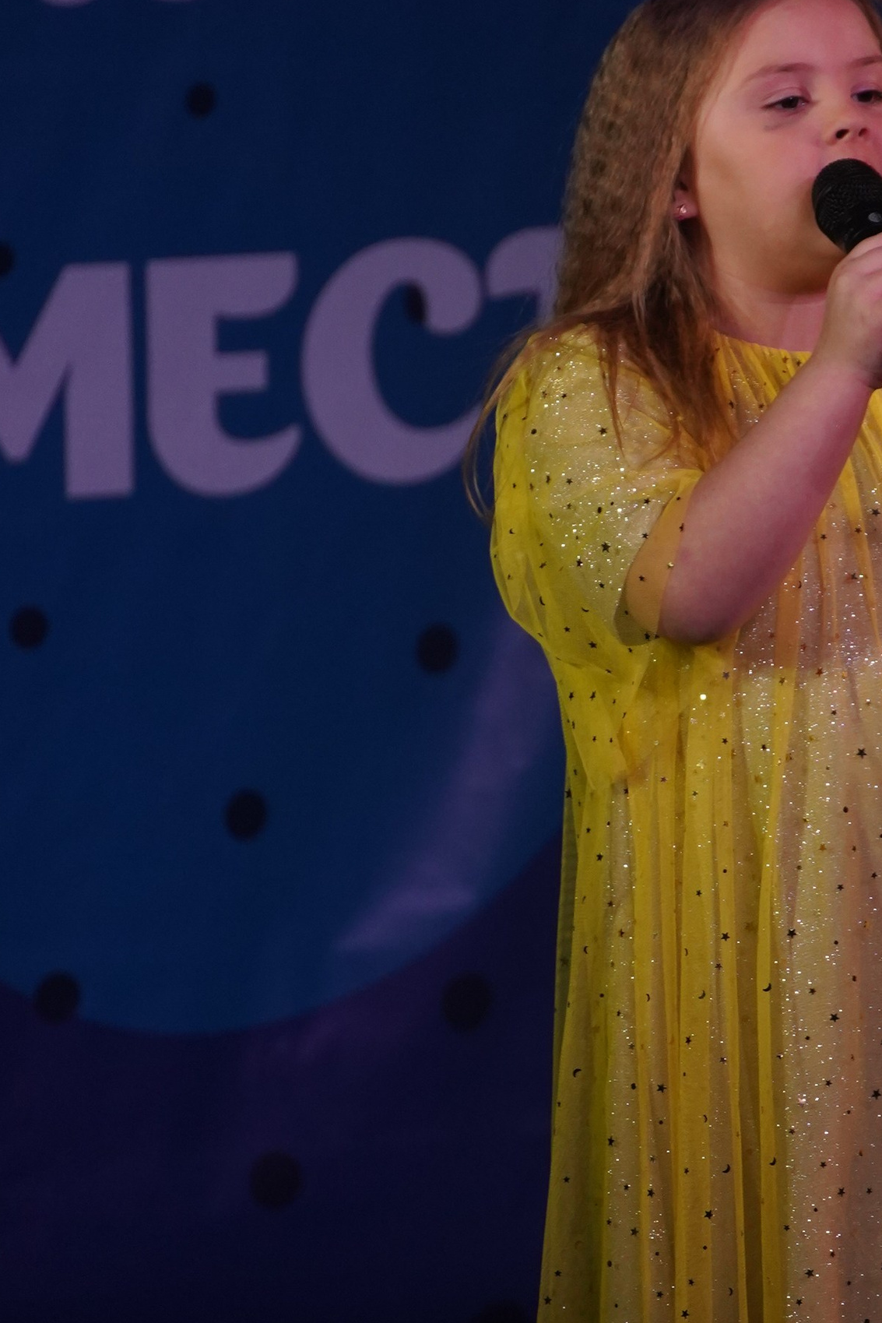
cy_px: 663
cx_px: 741
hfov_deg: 2.4
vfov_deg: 3.5
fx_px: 21419
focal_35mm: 583
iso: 2000
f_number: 6.3
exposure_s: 1/400
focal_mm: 258
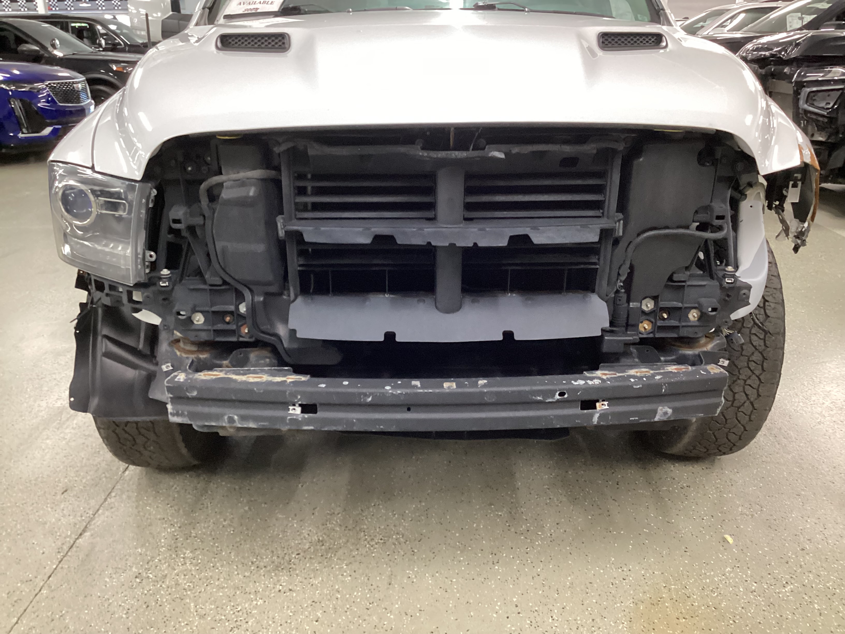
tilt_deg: -20.7
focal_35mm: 31
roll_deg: +0.2
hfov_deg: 58.4
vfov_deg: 45.4
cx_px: 422
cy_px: 317
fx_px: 757
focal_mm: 3.3
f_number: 2.4
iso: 400
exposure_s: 1/33
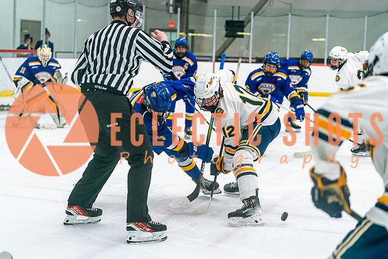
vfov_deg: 19.5
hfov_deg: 28.8
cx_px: 194
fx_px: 755
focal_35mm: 70
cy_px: 130
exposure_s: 1/1250
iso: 3200
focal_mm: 70
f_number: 2.8
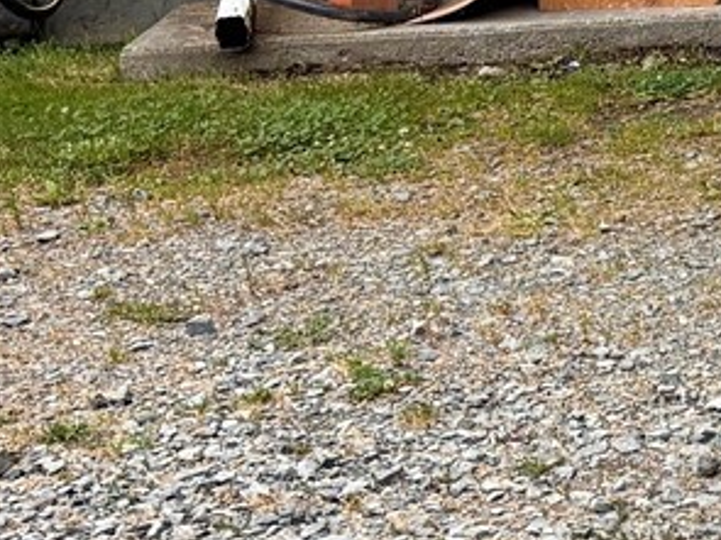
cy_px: -376
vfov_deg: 10.0
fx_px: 2936
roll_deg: +1.3
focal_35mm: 141
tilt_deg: -3.2
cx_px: 1496
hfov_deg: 12.2
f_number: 1.6
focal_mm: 5.96
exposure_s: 1/1399
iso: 50
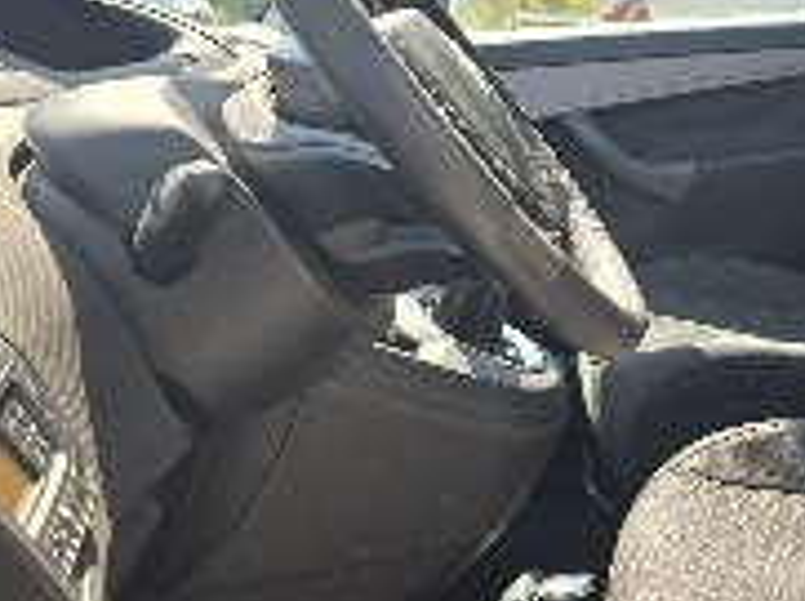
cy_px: 263
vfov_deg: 27.4
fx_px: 1230
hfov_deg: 32.8
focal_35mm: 53
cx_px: 832
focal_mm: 6.3
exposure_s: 1/180
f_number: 1.7
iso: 16
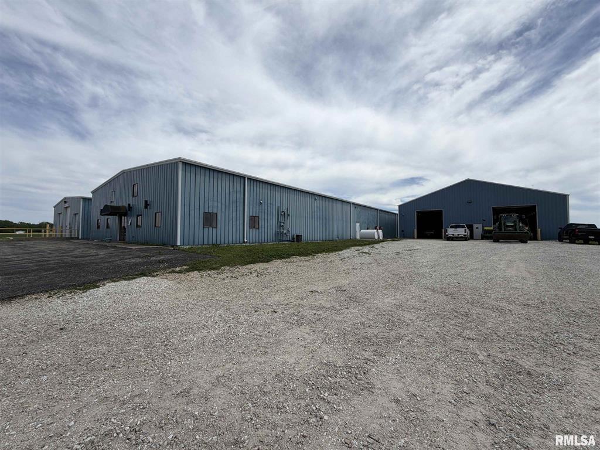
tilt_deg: +3.4
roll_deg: -0.3
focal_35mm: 14
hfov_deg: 102.1
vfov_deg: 85.7
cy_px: 225
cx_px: 300
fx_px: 243
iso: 20
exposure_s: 1/1795
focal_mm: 2.22
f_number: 2.2
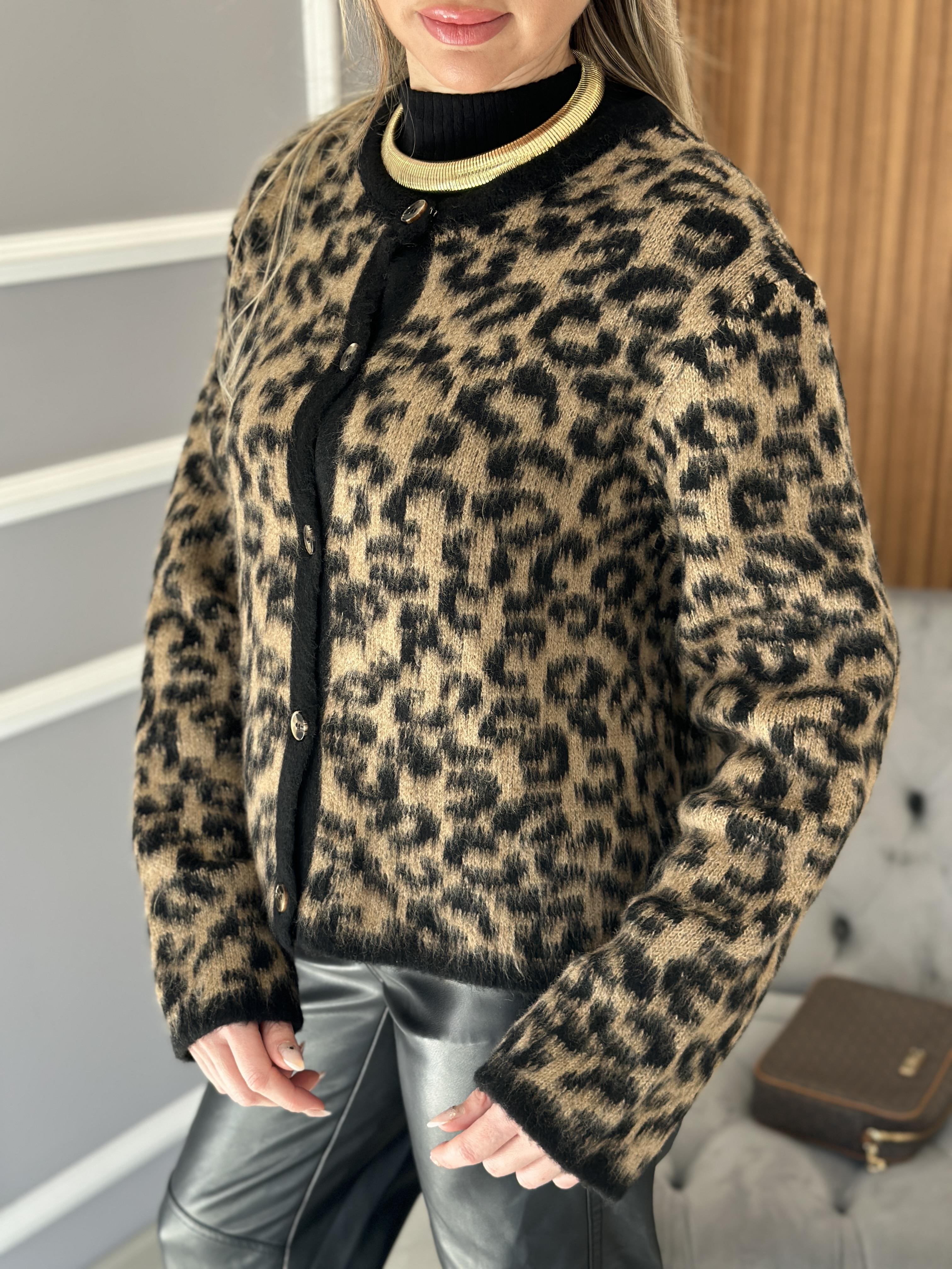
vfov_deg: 39.7
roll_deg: +0.4
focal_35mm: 48
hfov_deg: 30.3
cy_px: 634
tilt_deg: -19.8
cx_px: 476
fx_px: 1760
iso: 100
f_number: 1.78
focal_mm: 6.86
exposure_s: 1/134
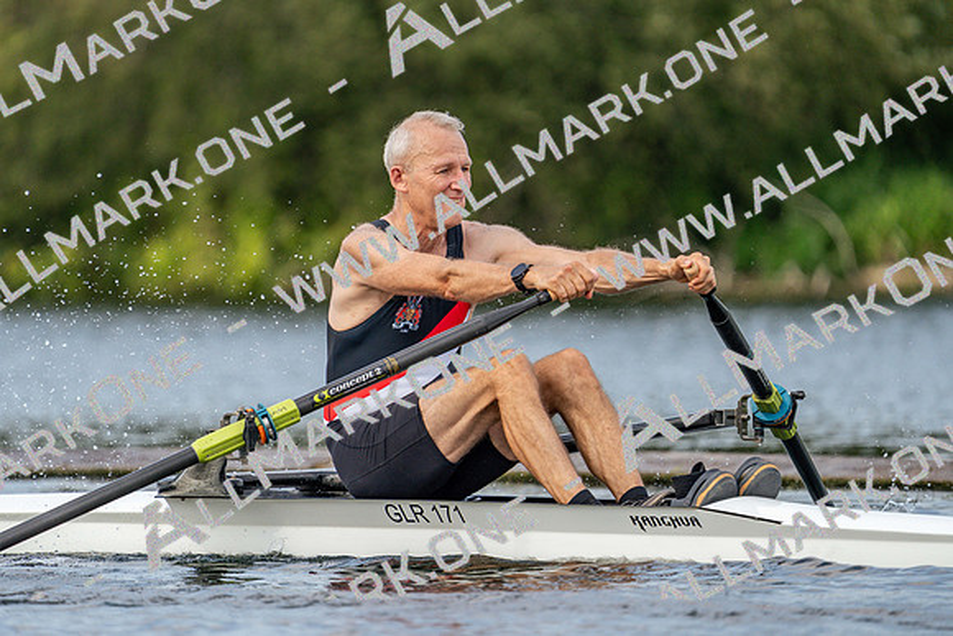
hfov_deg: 4.0
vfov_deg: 2.7
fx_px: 13556
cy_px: 318
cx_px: 476
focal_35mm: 512
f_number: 6.3
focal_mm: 512
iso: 640
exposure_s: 1/1600
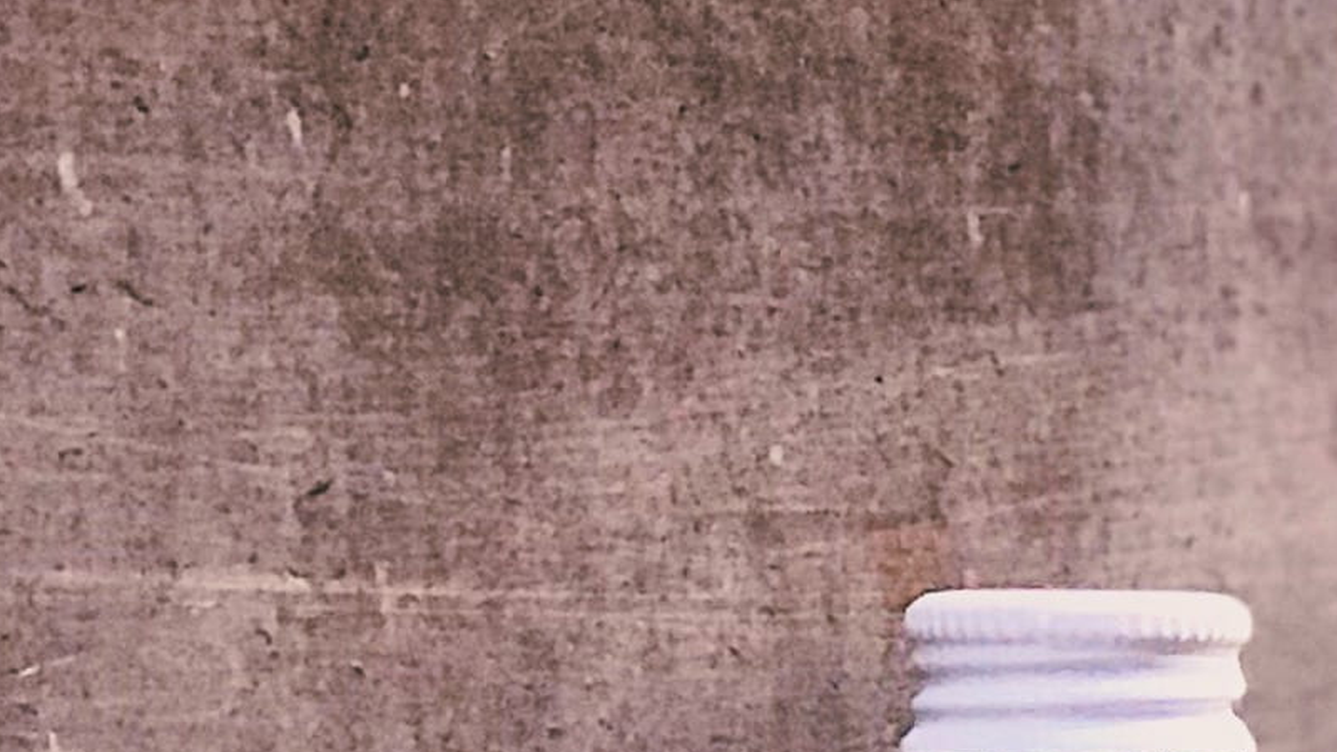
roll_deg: +1.5
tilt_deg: -4.9
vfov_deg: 3.8
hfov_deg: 6.8
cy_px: 1658
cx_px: 2278
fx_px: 11096
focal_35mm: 313
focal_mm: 6.6
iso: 160
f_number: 2.8
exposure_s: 1/120
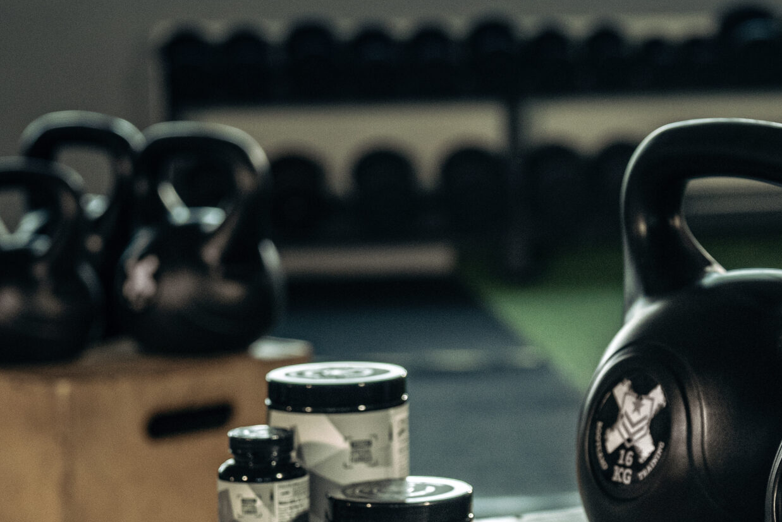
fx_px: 3238
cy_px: 467
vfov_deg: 9.2
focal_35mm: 149
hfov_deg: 13.7
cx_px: 602
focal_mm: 72
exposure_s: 1/250
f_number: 3.3
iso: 800
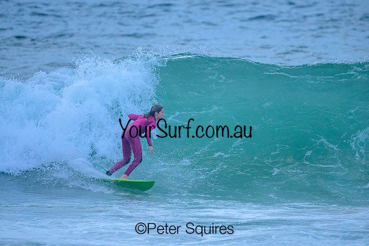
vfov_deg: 1.6
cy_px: 117
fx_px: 8631
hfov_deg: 2.4
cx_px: 175
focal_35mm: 842
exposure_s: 1/2000
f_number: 6.3
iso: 5000
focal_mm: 800
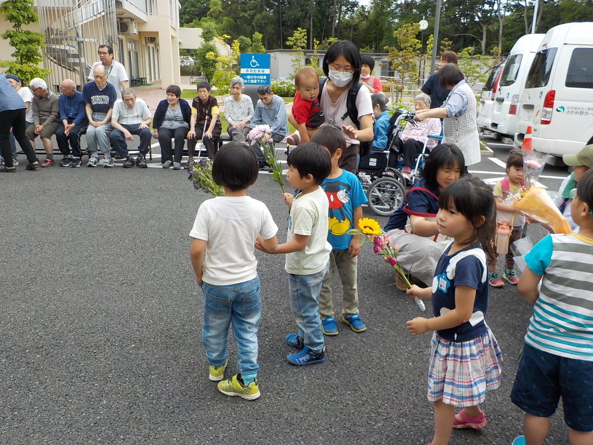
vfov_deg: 46.8
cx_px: 296
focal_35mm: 30
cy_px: 222
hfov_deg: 60.0
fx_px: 514
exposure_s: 1/500
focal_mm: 4.1
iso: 125
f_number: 3.3
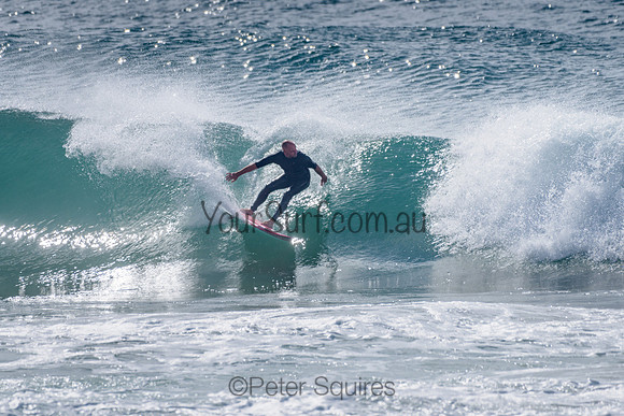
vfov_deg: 2.2
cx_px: 268
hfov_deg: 3.4
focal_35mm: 612
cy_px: 161
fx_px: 10613
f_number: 5.6
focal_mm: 500
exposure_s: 1/2000
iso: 64
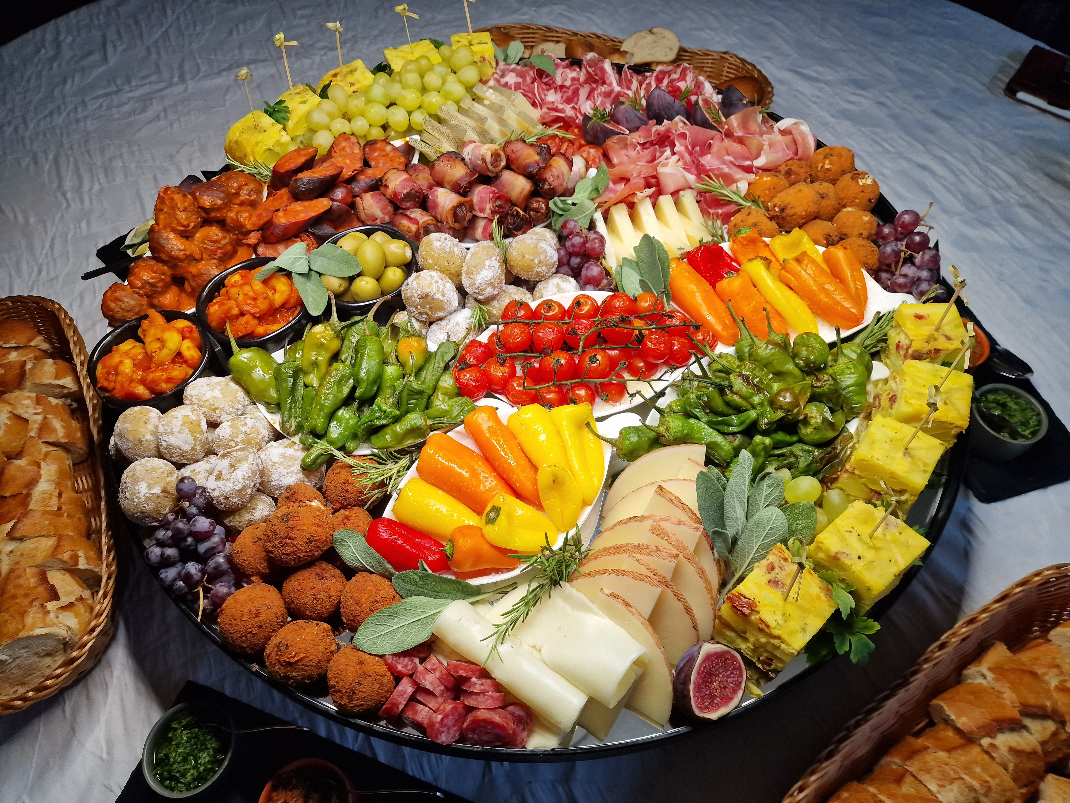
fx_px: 711
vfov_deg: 58.9
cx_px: 535
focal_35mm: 23
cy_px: 402
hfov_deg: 73.9
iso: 80
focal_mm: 6.4
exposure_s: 1/180
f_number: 1.8
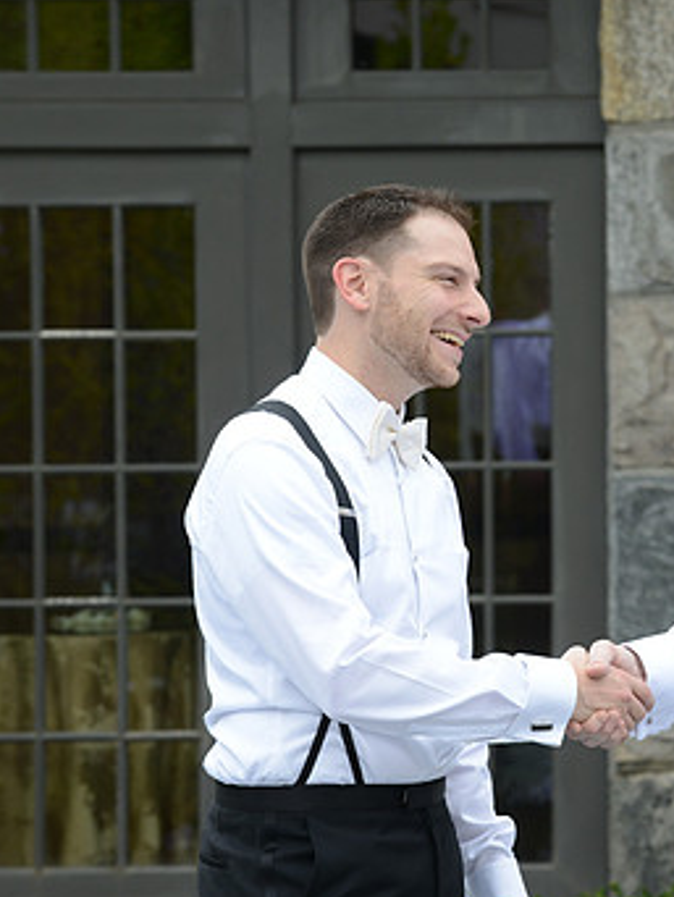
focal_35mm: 220
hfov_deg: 6.7
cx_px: 690
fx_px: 5704
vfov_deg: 9.0
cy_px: 455
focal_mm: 135
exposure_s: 1/250
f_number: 10
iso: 400
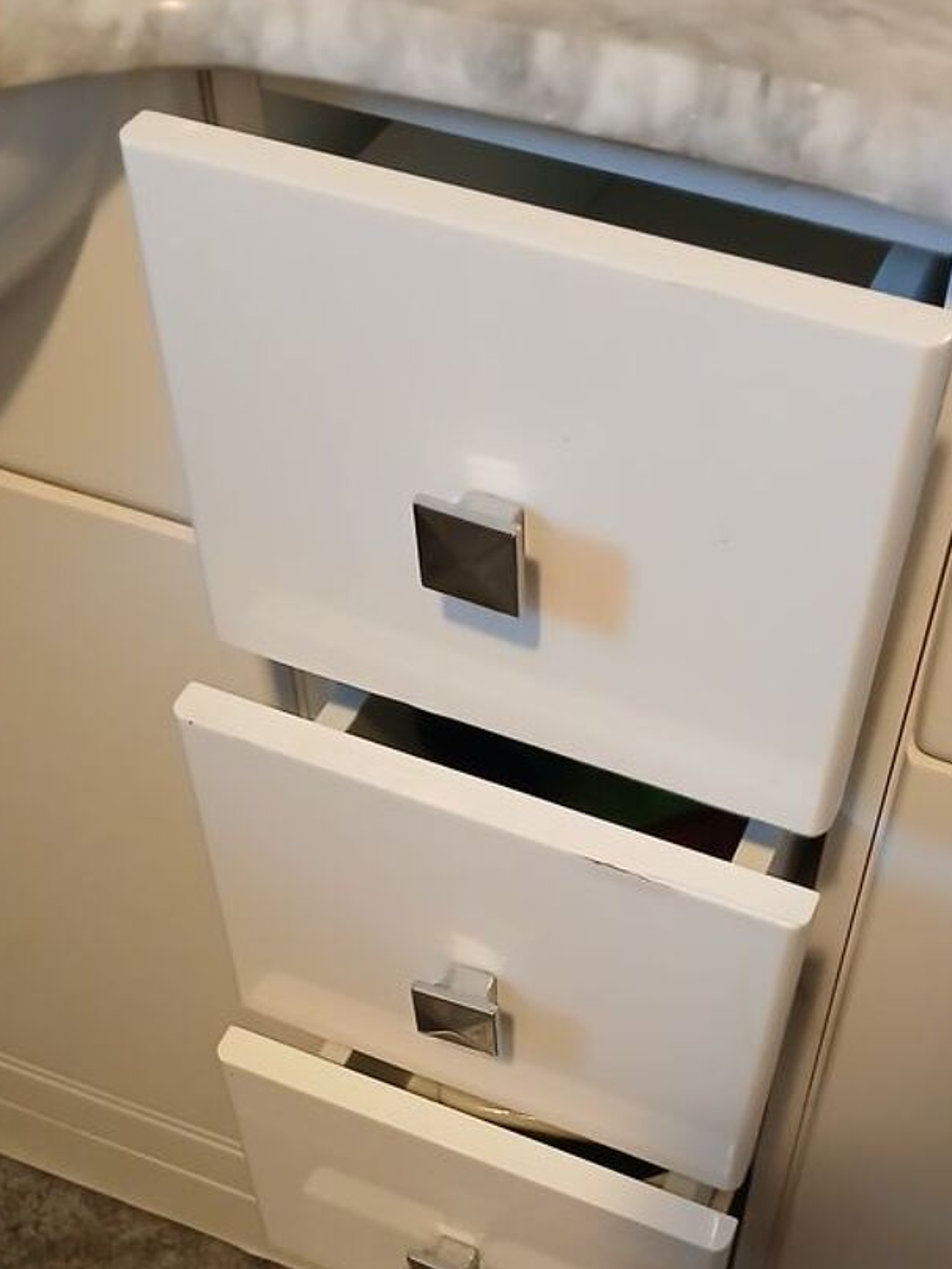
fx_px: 1576
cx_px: 566
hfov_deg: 33.5
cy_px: 884
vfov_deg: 43.0
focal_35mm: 43
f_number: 1.8
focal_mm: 3.98
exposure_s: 1/25
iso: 400
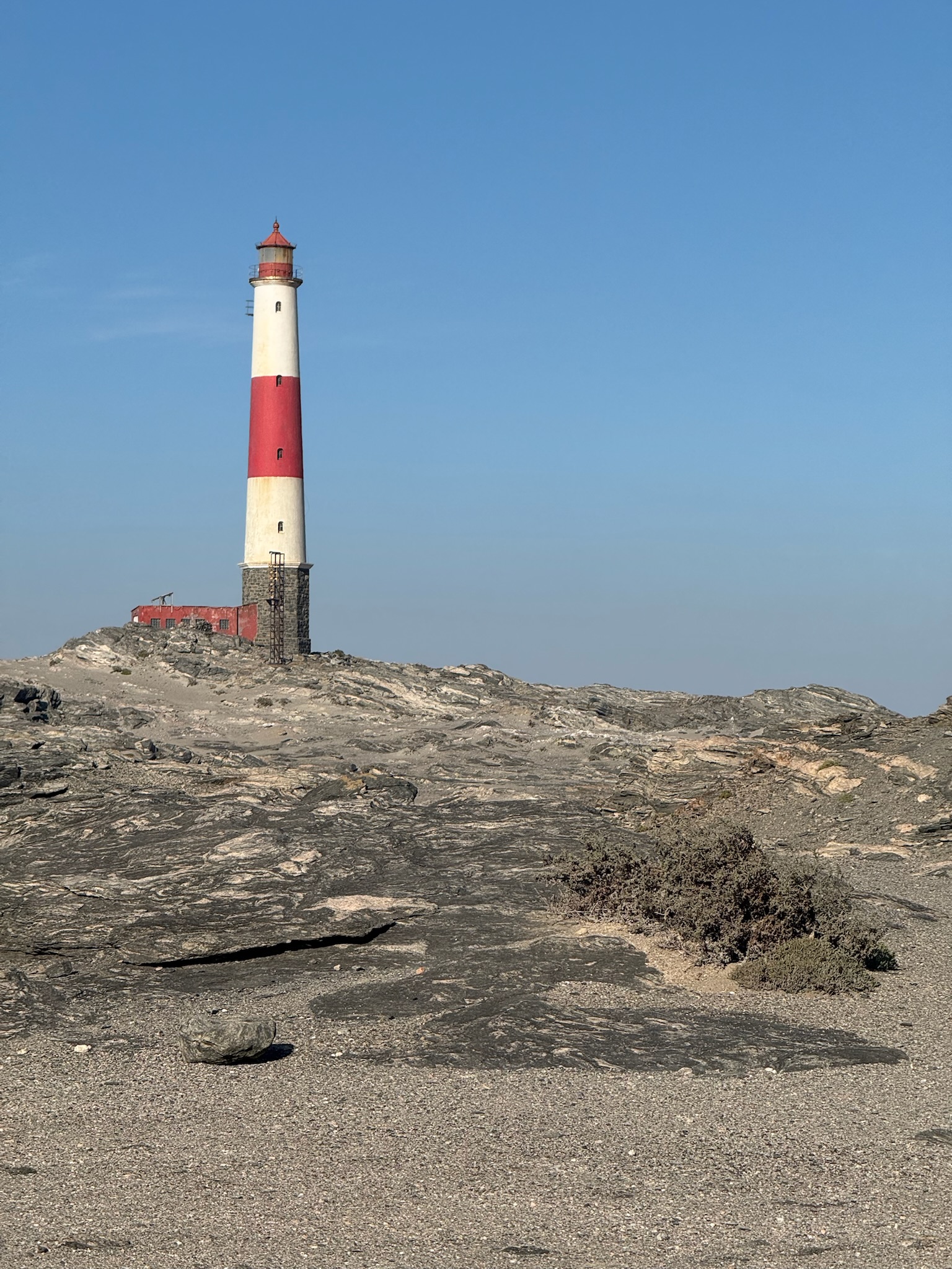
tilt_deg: +2.5
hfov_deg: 12.3
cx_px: 476
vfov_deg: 16.4
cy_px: 634
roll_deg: -0.1
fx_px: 4400
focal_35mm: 120
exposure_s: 1/3891
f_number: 2.8
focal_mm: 15.66
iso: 50
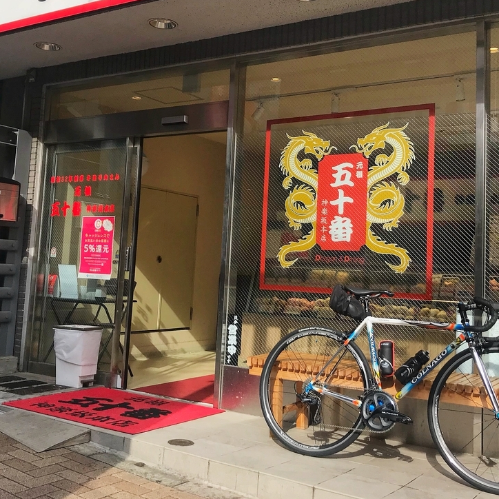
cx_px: 258
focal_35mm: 41
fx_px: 669
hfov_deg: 40.9
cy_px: 201
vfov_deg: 40.7
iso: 20
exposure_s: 1/1842
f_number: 1.8
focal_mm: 3.99
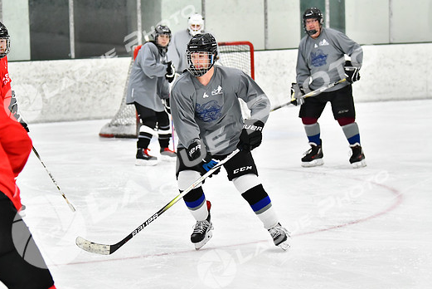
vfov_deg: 8.7
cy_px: 147
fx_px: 1904
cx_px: 196
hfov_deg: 12.9
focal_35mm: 159
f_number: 2.8
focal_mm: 95
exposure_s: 1/1250
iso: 5000
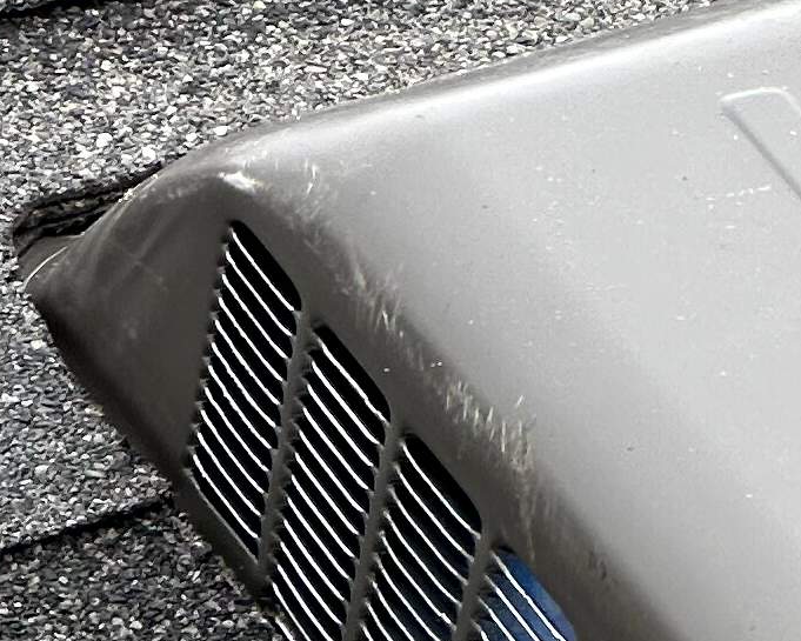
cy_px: 1440
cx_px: 1110
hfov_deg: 4.3
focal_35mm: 445
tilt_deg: -23.0
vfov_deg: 3.4
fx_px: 10551
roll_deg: +2.0
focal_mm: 9
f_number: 2.8
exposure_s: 1/135
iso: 32
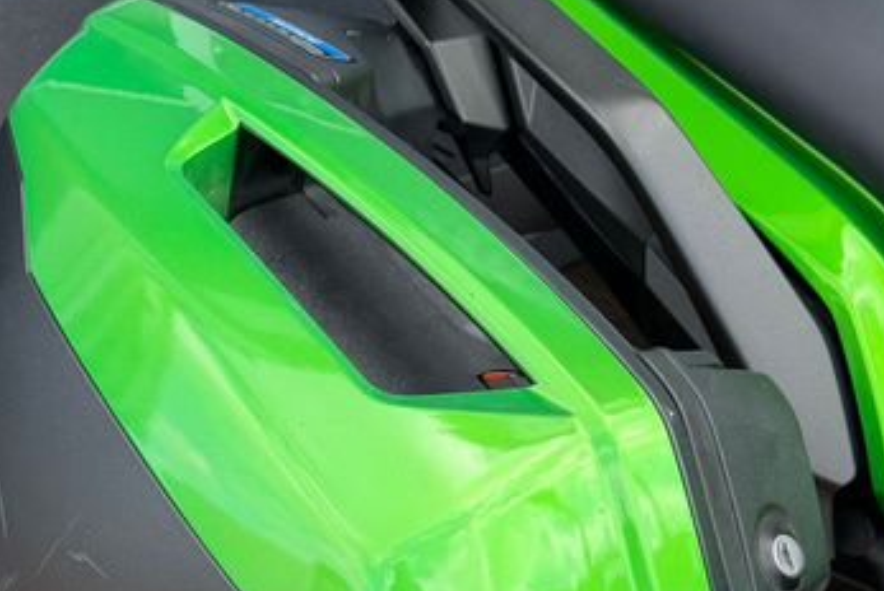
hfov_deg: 22.0
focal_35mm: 92
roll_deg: +3.7
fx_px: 2261
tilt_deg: -31.4
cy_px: 578
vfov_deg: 14.7
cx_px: 265
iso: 64
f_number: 1.78
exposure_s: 1/596
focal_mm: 6.76
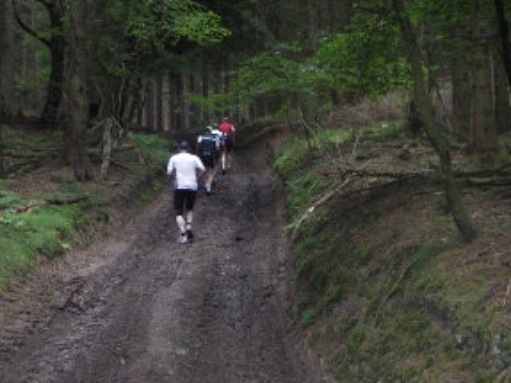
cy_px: 239
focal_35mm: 53
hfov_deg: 36.0
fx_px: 782
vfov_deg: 27.4
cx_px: 194
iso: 200
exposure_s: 1/30
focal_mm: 6.3
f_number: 3.3
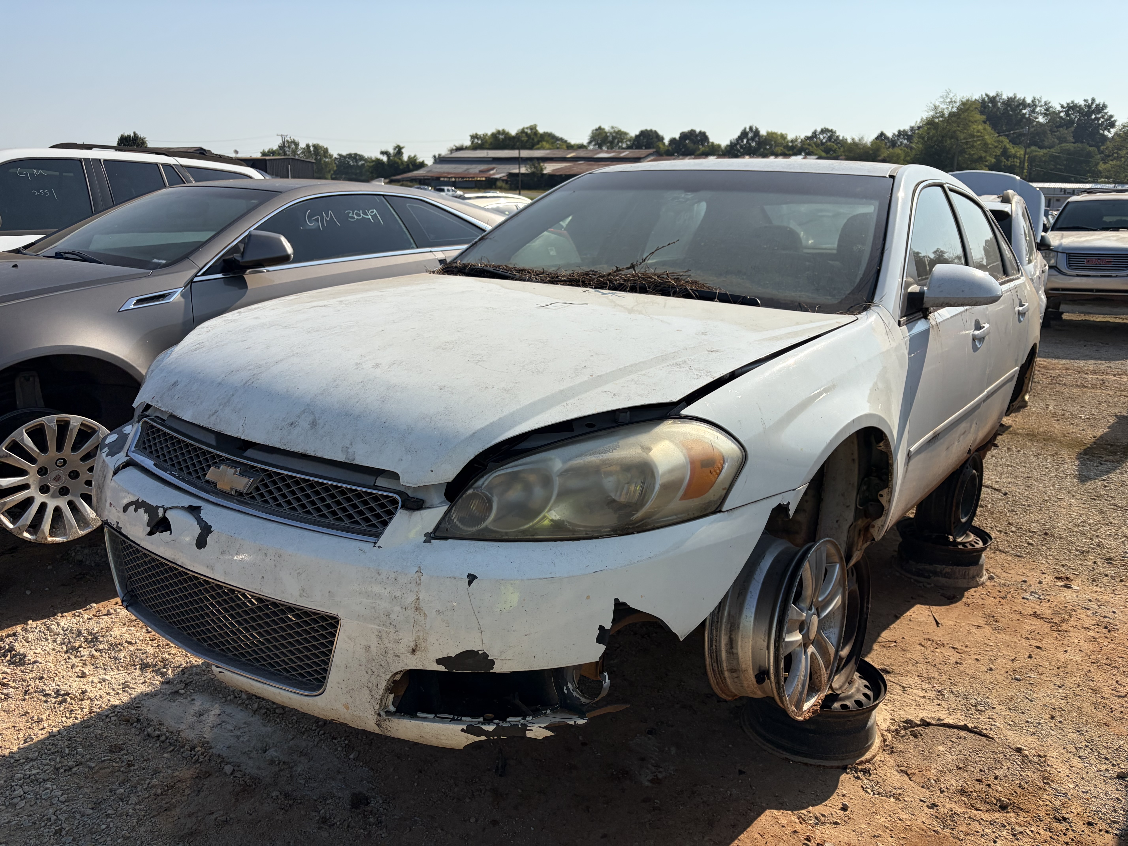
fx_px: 847
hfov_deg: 67.3
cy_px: 423
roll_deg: -2.1
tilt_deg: -15.5
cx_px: 564
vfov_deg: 53.1
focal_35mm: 26
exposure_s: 1/6329
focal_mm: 5.96
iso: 64
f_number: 1.6
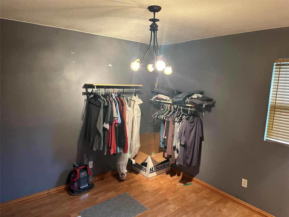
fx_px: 200
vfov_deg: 56.8
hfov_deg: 71.6
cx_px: 144
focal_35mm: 24
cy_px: 108
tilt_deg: -7.6
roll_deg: -2.1
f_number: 1.78
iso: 500
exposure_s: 1/60
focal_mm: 6.86
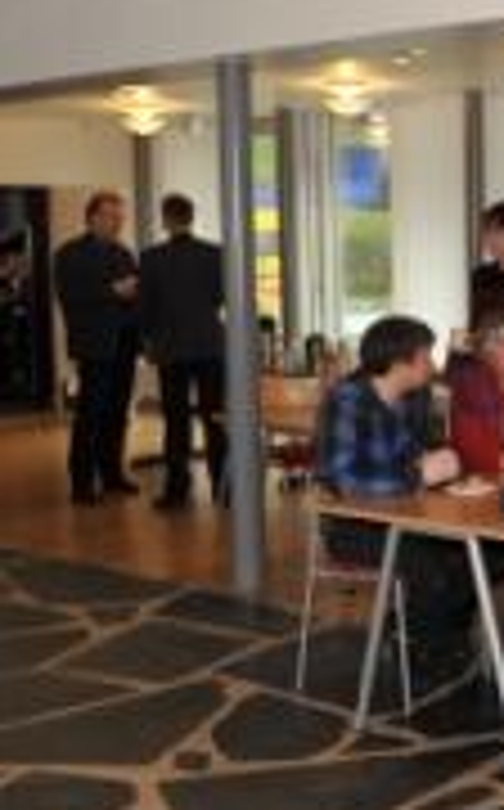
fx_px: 1345
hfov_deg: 19.1
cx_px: 716
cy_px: 351
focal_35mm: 61
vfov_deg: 33.5
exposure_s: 1/60
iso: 250
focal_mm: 24
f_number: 5
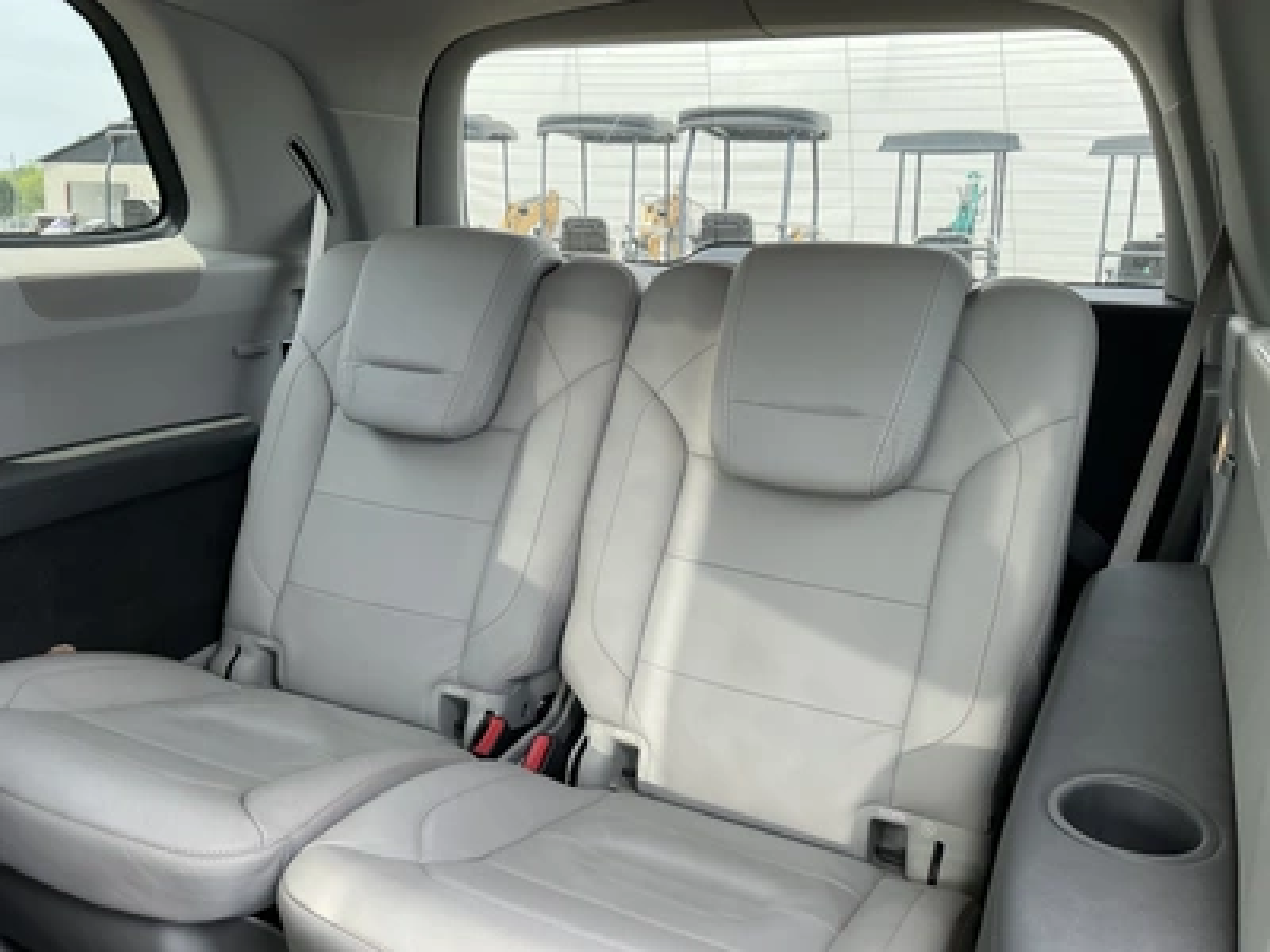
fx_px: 1027
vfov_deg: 49.7
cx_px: 635
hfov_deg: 63.4
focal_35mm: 28
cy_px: 476
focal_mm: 3
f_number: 1.8
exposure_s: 1/122
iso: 40
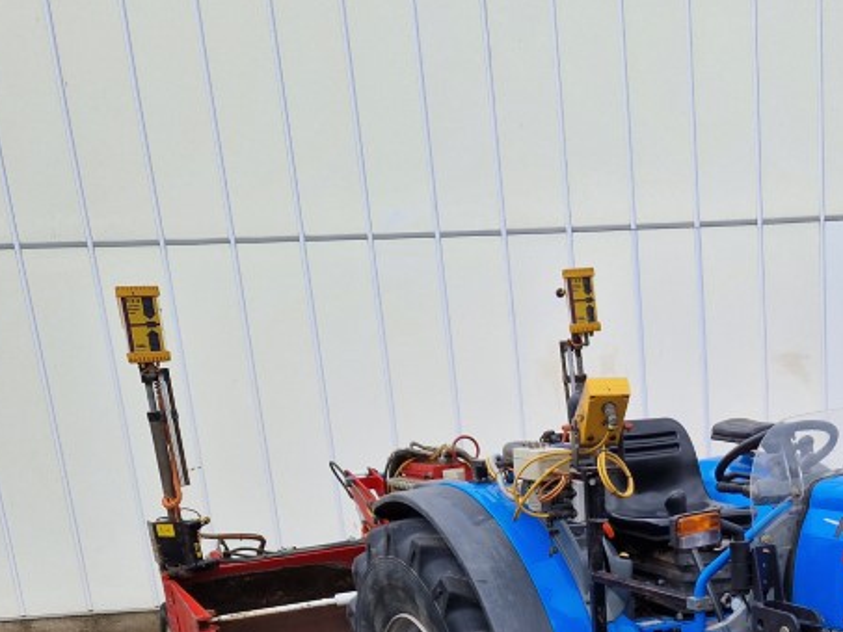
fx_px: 1267
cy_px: 706
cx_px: 716
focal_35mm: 52
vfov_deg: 25.8
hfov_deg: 35.2
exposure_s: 1/338
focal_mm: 5.4
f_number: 1.8
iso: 50
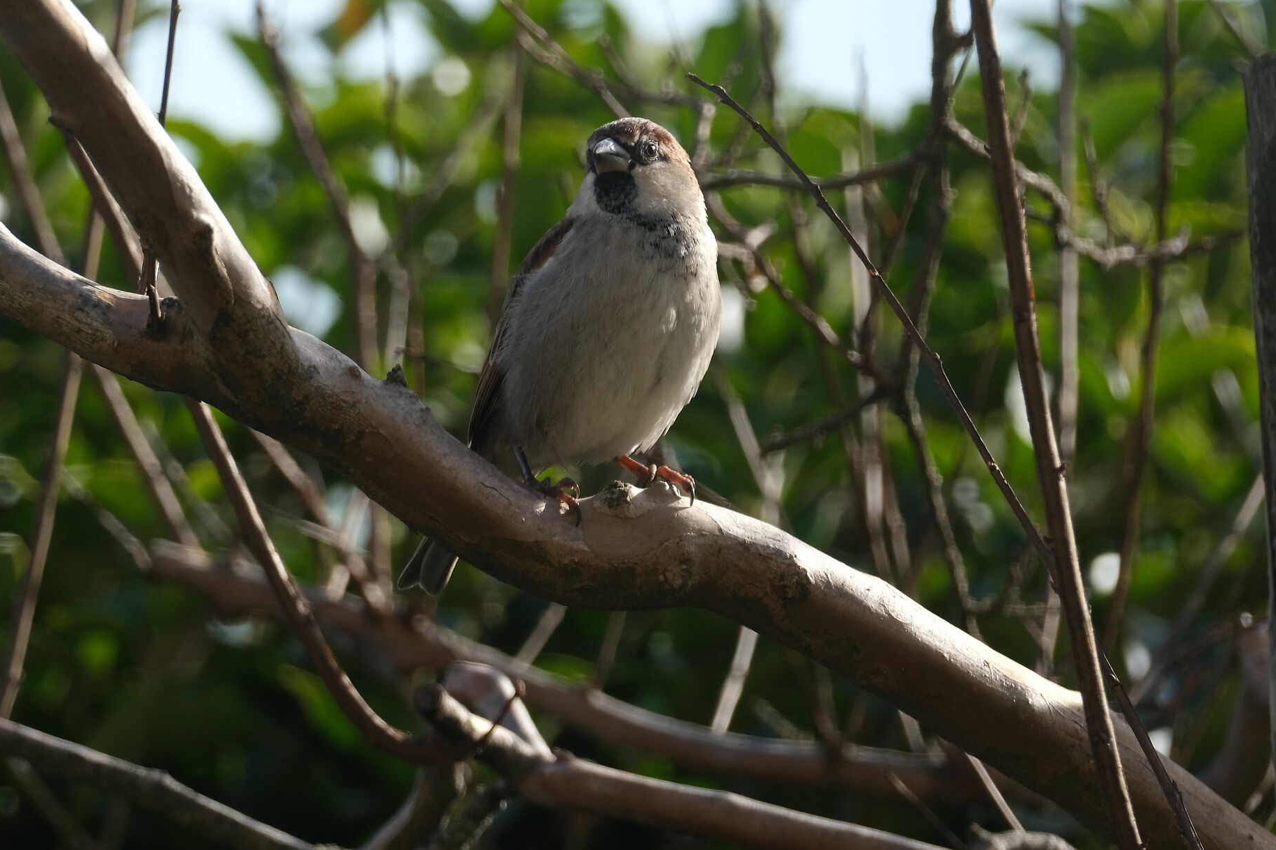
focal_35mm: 1180
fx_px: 41814
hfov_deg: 1.7
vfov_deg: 1.2
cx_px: 643
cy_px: 356
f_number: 8
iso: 800
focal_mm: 600
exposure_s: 1/500
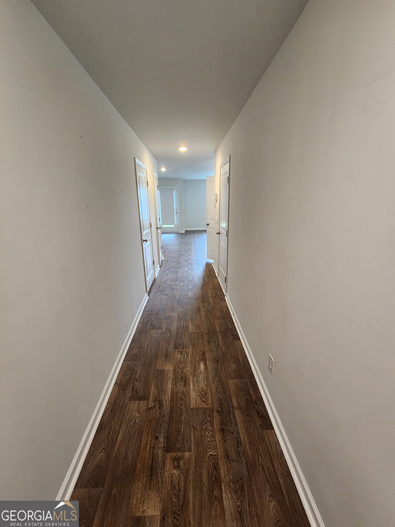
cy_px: 264
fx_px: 198
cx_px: 198
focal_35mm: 13
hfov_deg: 89.9
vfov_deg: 106.2
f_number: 2.2
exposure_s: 1/60
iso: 400
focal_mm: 2.2
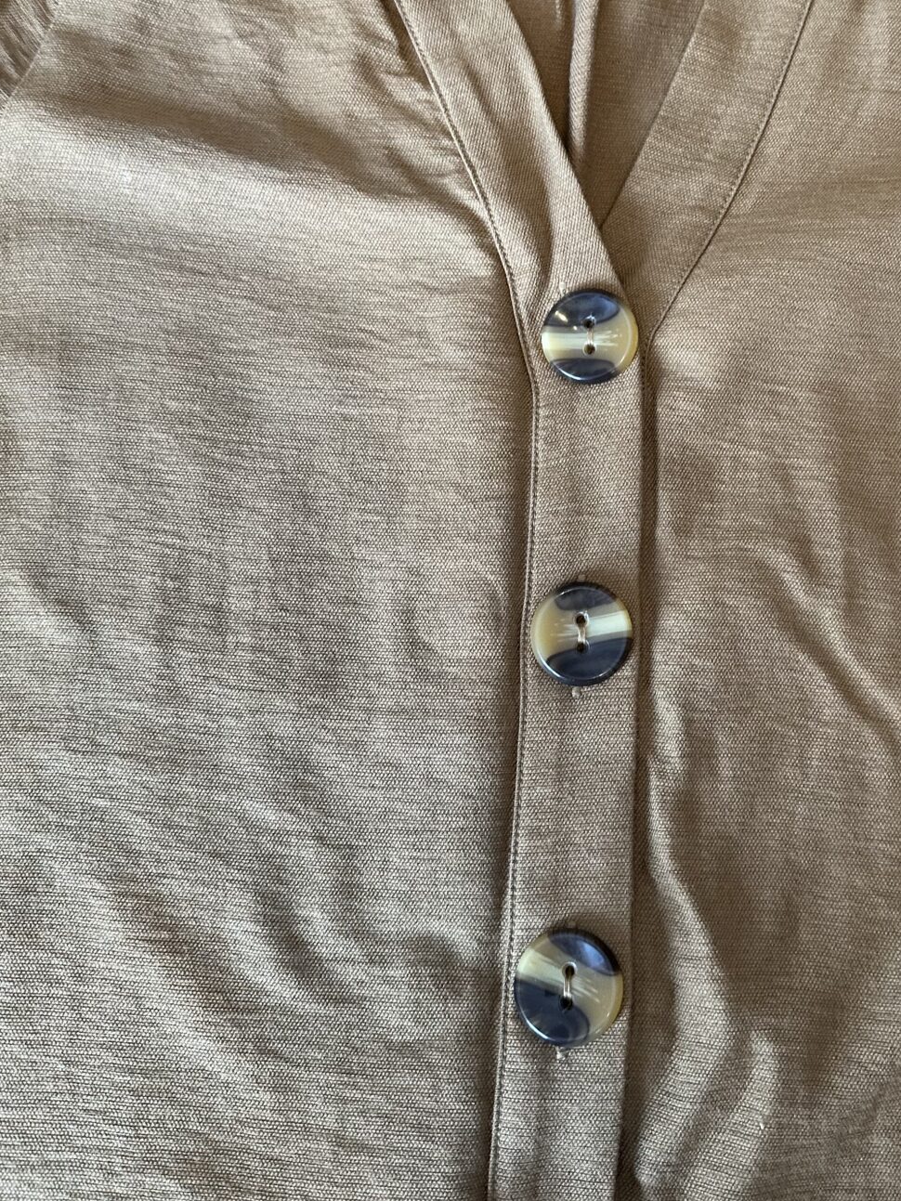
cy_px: 372
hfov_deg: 37.3
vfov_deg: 47.9
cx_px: 609
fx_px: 1319
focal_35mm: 38
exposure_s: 1/60
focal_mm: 6.86
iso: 320
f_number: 1.78
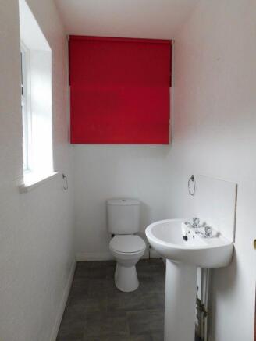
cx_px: 128
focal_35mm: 23
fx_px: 227
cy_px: 170
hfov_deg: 58.9
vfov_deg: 73.9
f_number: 3
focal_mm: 4
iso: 180
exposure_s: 1/30
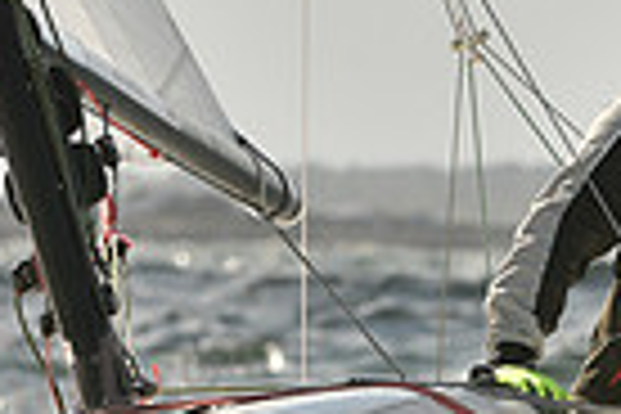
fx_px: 14506
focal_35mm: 841
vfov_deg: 1.6
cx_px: 490
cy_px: 124
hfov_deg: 2.5
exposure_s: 1/1600
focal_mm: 200
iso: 320
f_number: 7.1
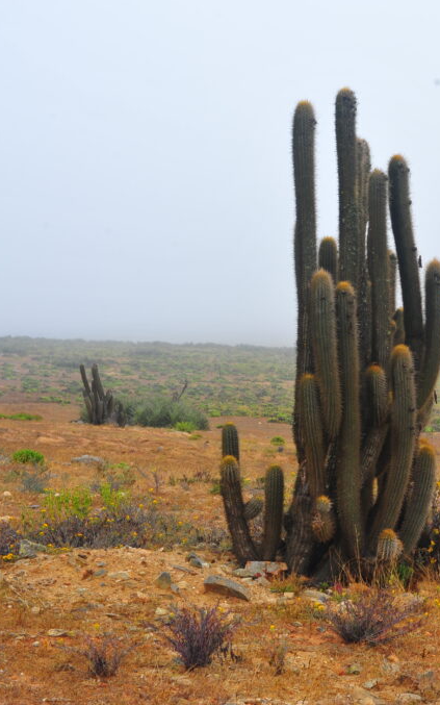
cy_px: 351
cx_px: 503
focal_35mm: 77
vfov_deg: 26.8
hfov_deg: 16.4
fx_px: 1478
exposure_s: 1/60
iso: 400
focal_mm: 50
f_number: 11
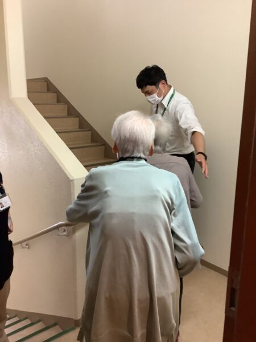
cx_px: 128
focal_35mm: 31
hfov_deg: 45.4
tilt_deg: -15.1
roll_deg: -0.1
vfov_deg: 58.4
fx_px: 306
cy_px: 171
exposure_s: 1/60
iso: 200
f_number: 2.4
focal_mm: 3.3
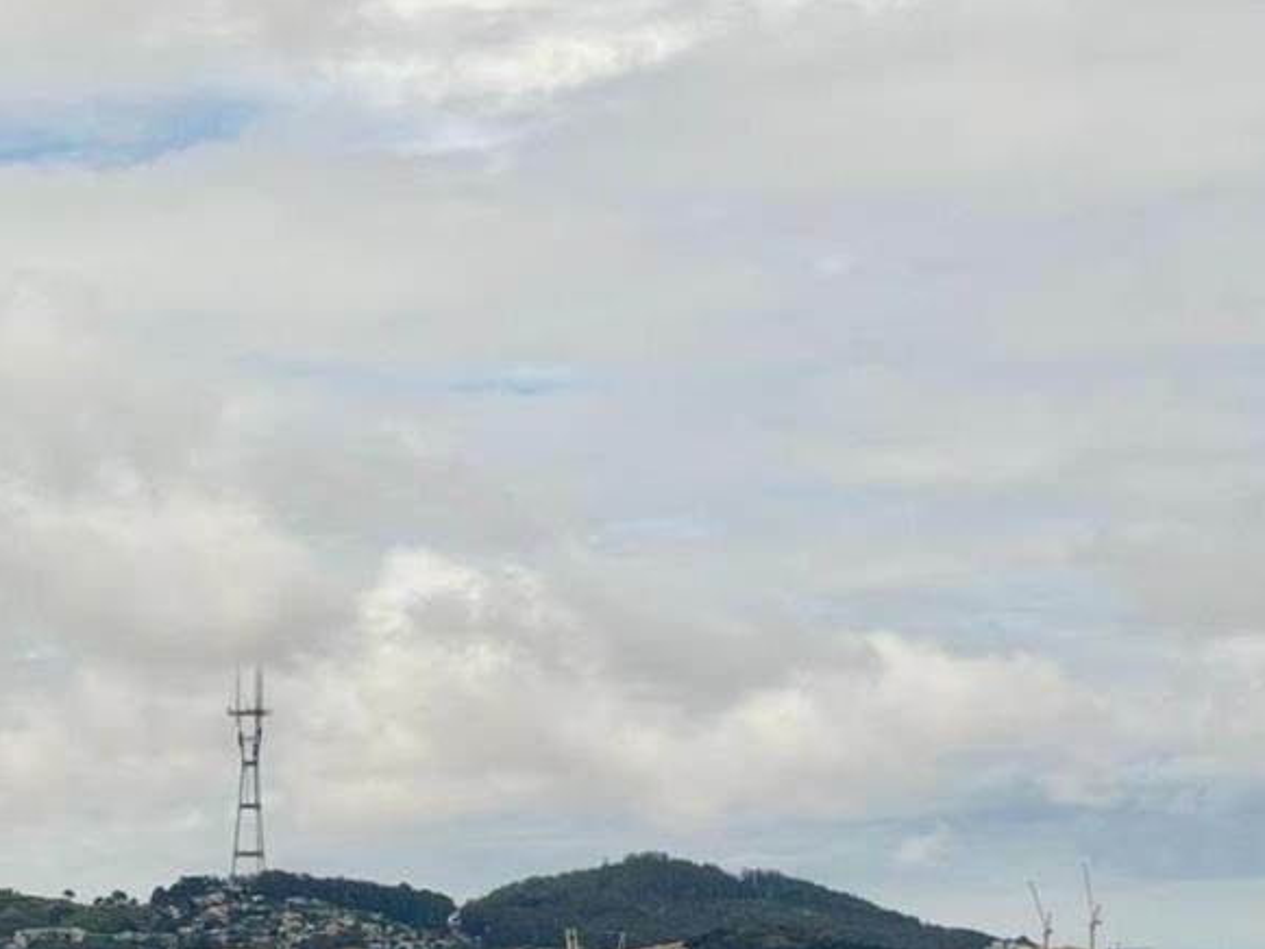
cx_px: -109
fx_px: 4350
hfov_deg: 16.1
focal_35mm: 119
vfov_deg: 12.3
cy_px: 892
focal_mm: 6.76
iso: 64
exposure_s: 1/7874
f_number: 1.78
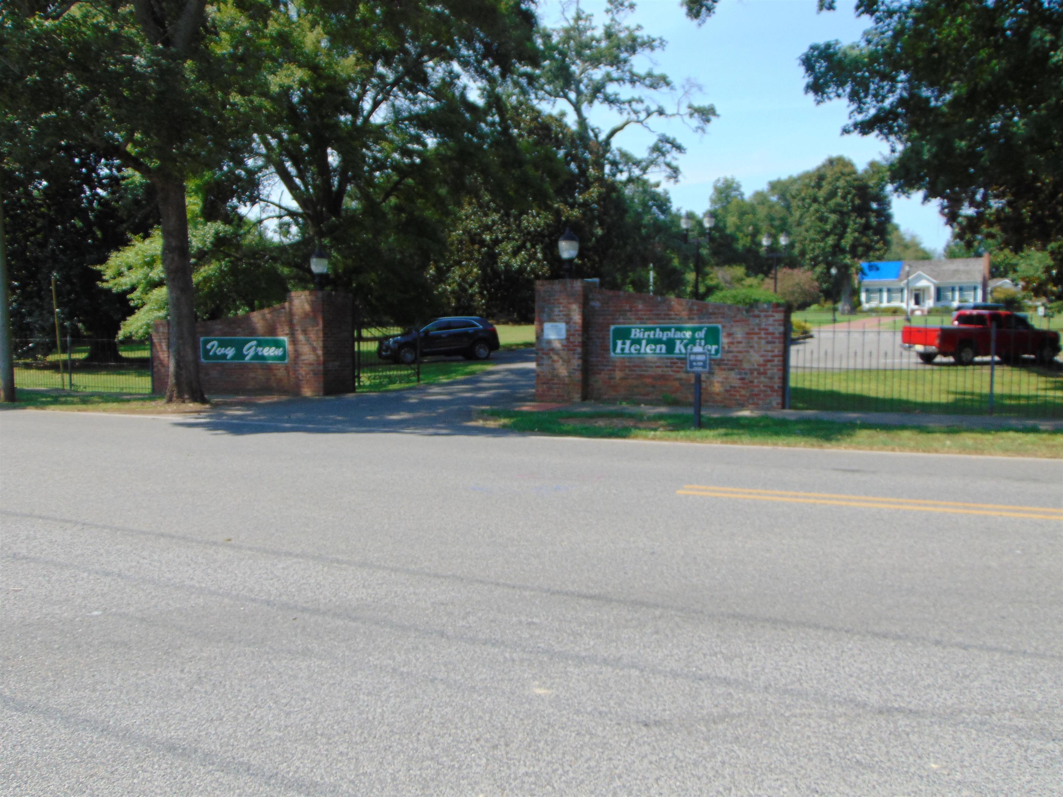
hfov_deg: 60.0
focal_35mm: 30
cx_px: 532
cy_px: 398
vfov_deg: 46.8
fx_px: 921
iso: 80
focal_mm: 5.4
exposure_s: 1/640
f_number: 3.1
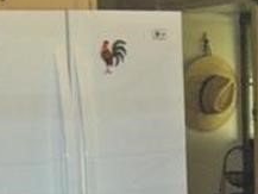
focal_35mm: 170
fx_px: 1268
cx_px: 202
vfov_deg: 8.5
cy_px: 292
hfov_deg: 11.6
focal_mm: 7.5
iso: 80
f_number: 2.8
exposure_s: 1/60
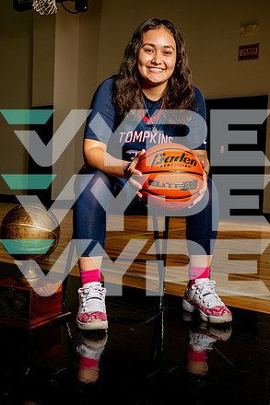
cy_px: 203
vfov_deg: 45.4
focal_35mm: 43
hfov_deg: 31.2
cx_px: 137
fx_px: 484
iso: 250
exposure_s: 1/500
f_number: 8
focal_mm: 42
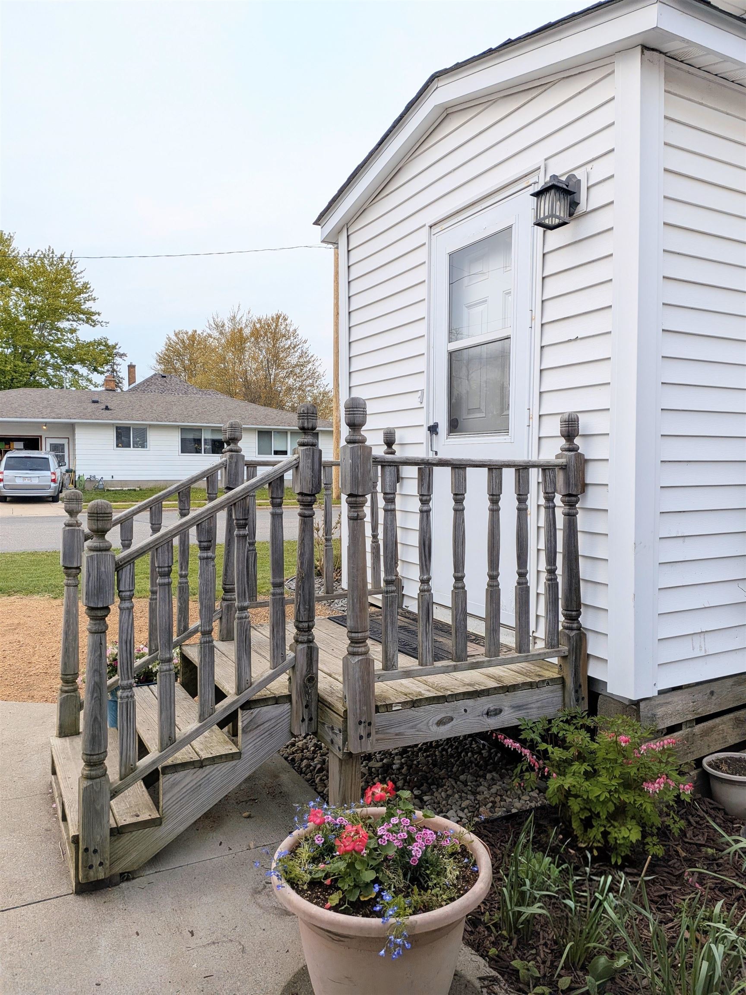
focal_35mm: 24
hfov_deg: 56.8
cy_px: 498
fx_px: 690
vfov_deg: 71.6
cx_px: 373
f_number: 1.7
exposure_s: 1/135
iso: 32
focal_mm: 4.53
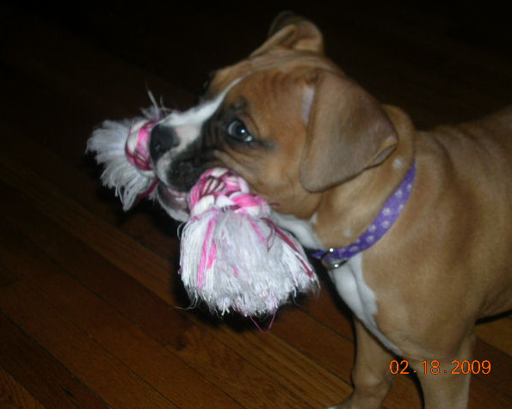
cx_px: 253
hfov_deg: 30.0
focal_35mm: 63
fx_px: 955
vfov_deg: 24.2
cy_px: 204
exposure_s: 1/60.1
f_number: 3.4
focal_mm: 9.1
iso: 50
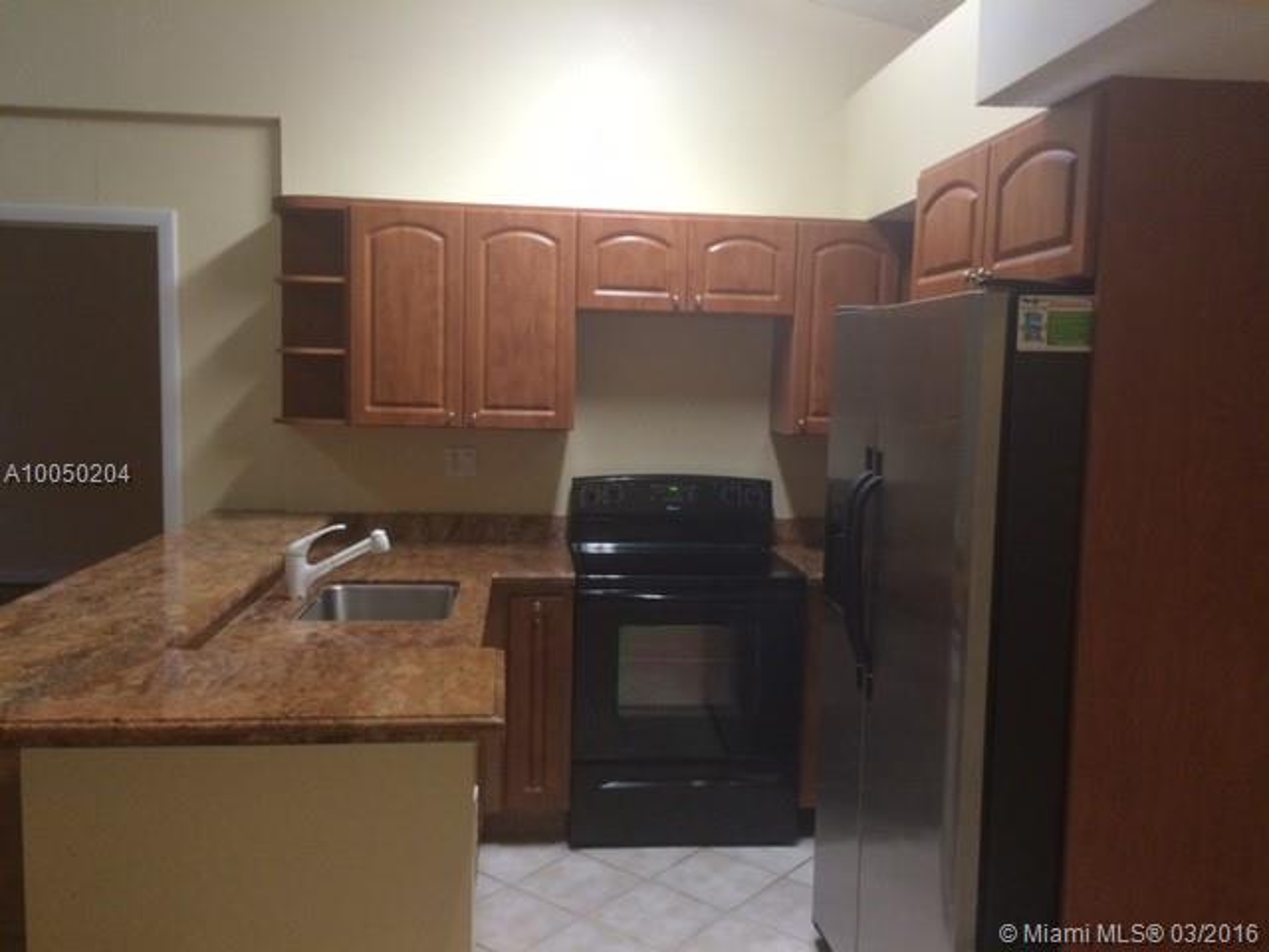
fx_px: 1063
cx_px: 634
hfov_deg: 61.7
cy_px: 476
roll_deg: +0.4
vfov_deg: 48.2
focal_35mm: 29
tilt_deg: -4.2
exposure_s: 1/30
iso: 160
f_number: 2.2
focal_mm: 4.15
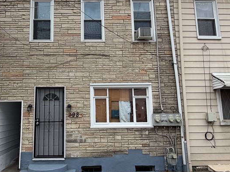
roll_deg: +2.9
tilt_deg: +9.0
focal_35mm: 27
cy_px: 93
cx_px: 85
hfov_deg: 64.3
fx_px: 179
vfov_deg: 51.3
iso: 40
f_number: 2.2
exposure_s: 1/734
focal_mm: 2.22
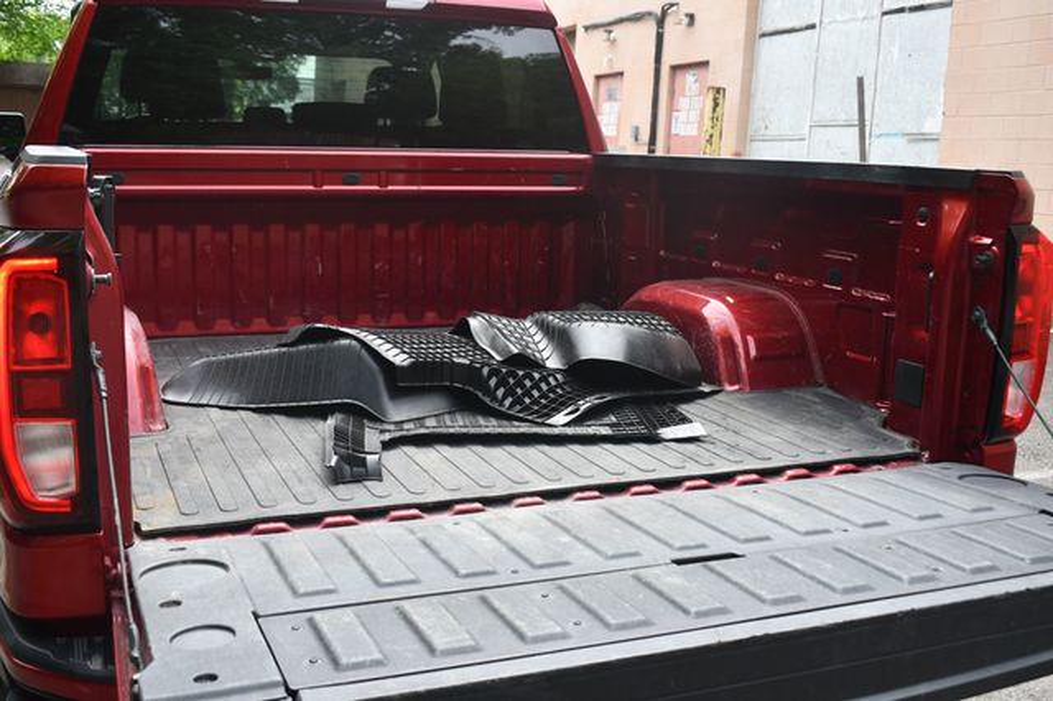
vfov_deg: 34.2
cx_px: 526
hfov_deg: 49.6
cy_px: 350
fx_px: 1140
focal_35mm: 39
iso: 250
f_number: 5.6
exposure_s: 1/250
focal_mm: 26
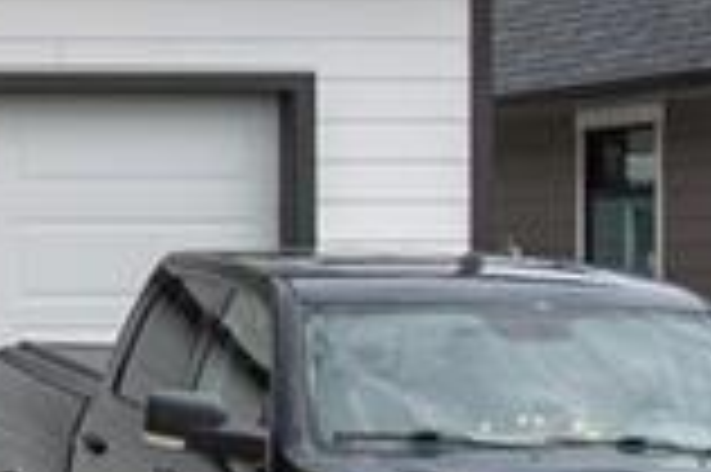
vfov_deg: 7.0
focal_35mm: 195
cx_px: -1076
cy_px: 58
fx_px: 3847
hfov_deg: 9.3
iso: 320
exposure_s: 1/640
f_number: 11
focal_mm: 20
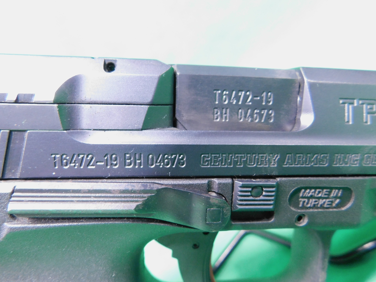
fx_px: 250
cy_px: 141
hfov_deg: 73.9
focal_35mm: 23
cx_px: 188
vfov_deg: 58.9
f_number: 3
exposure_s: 1/13
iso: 400
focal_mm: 4
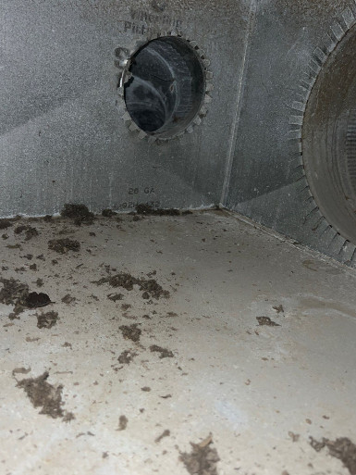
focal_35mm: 29
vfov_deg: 61.6
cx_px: 178
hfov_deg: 48.2
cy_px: 238
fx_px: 397
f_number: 1.8
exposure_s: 1/695
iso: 20
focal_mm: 4
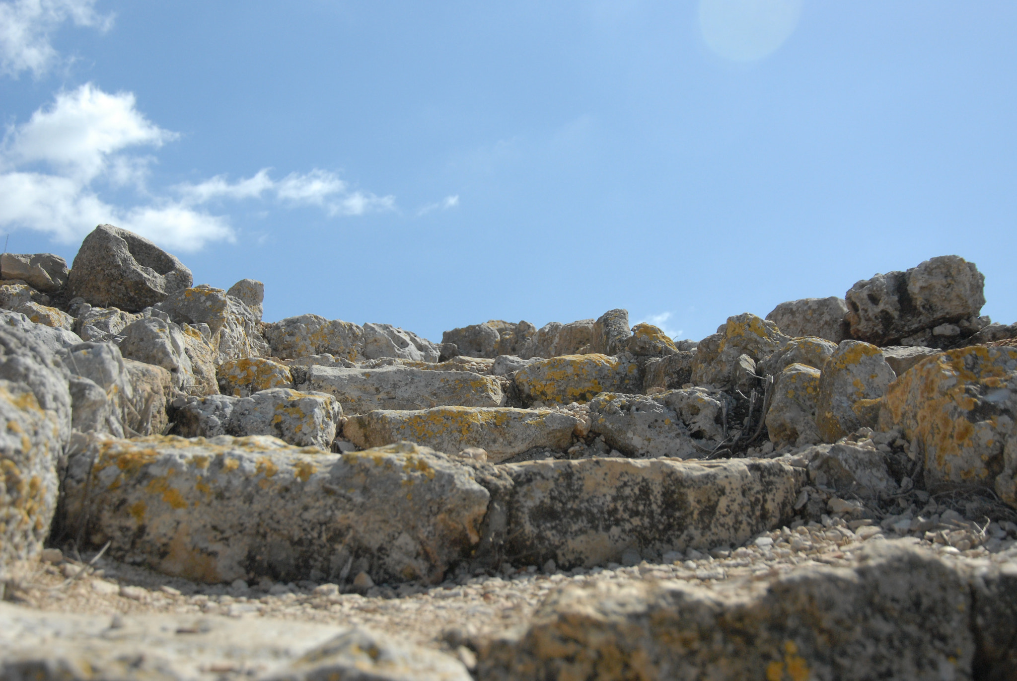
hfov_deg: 44.9
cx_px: 508
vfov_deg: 30.9
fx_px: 1230
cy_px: 340
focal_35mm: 44
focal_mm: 29
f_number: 5
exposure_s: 1/4000
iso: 640
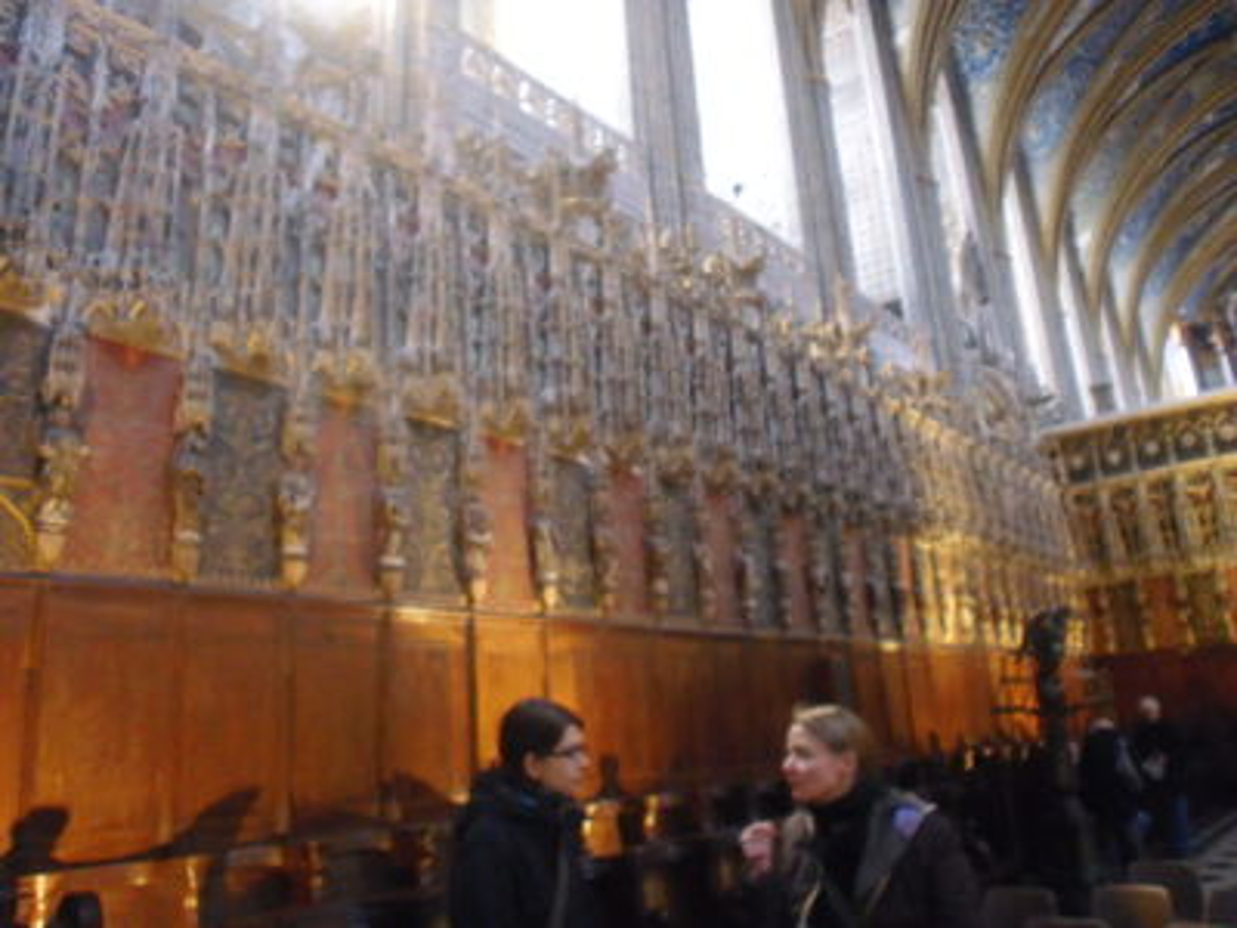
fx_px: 1001
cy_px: 464
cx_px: 618
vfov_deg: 49.7
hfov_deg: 63.4
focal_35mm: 28
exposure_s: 1/5
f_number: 2.6
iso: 400
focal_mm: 4.65
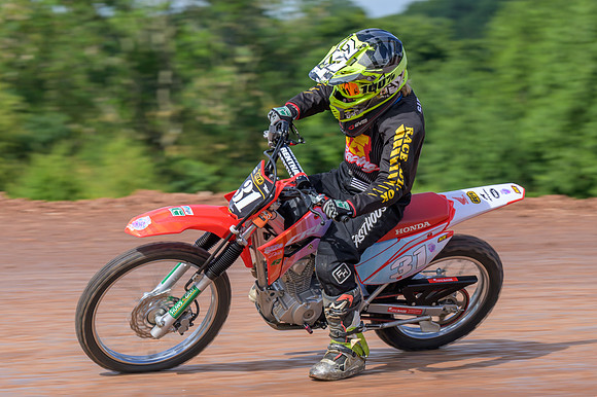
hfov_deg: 9.2
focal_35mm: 224
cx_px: 303
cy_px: 170
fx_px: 3708
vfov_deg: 6.1
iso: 140
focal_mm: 125
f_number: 8
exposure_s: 1/250
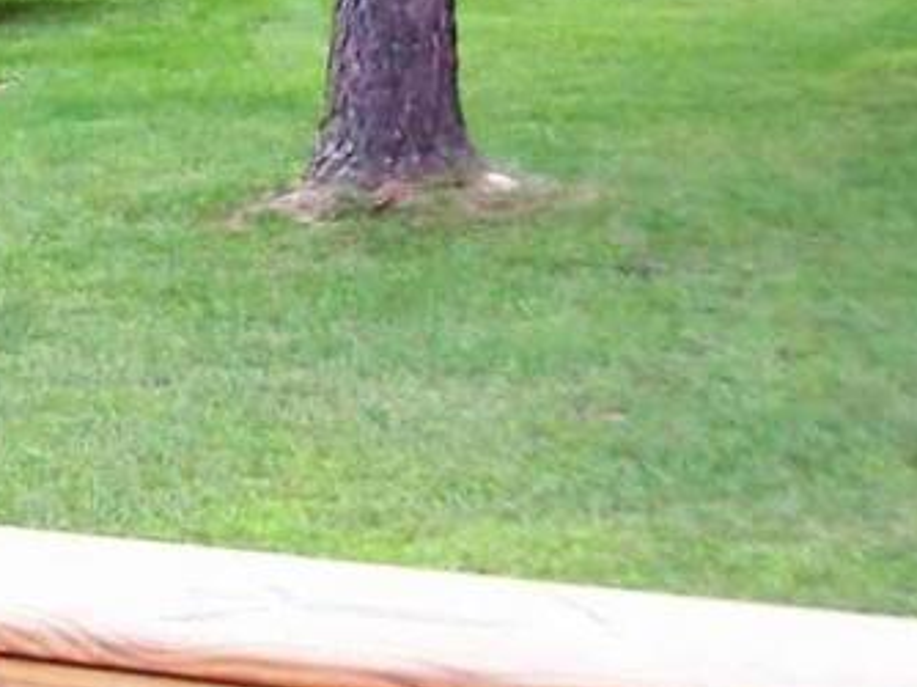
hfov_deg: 12.9
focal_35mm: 138
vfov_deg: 10.3
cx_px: -785
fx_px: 3653
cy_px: -371
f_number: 2.7
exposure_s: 1/108
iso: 80
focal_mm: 6
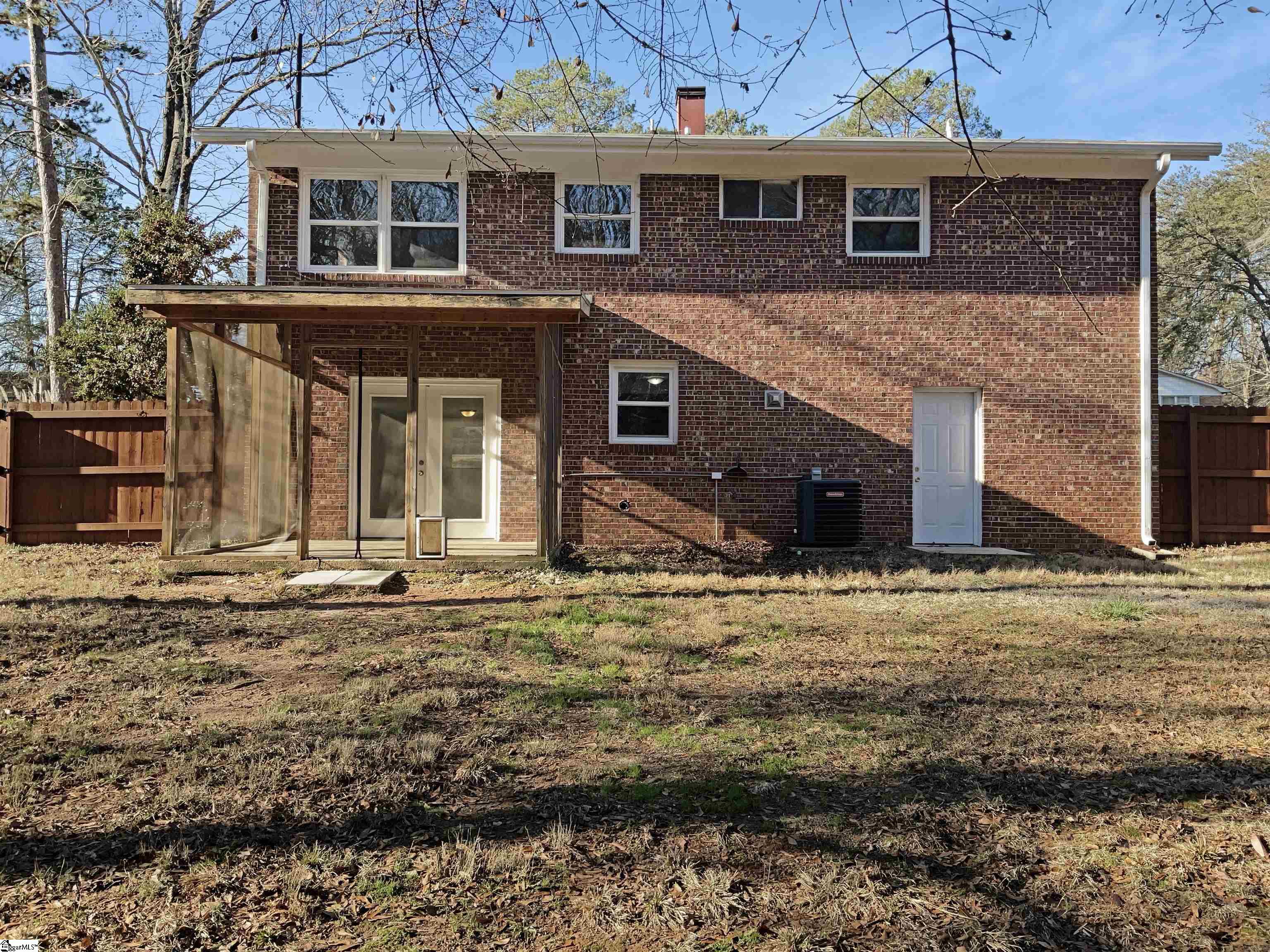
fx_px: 1064
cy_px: 476
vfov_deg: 48.2
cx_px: 635
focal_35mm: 29
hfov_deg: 61.7
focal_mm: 3
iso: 16
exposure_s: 1/264
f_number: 1.8
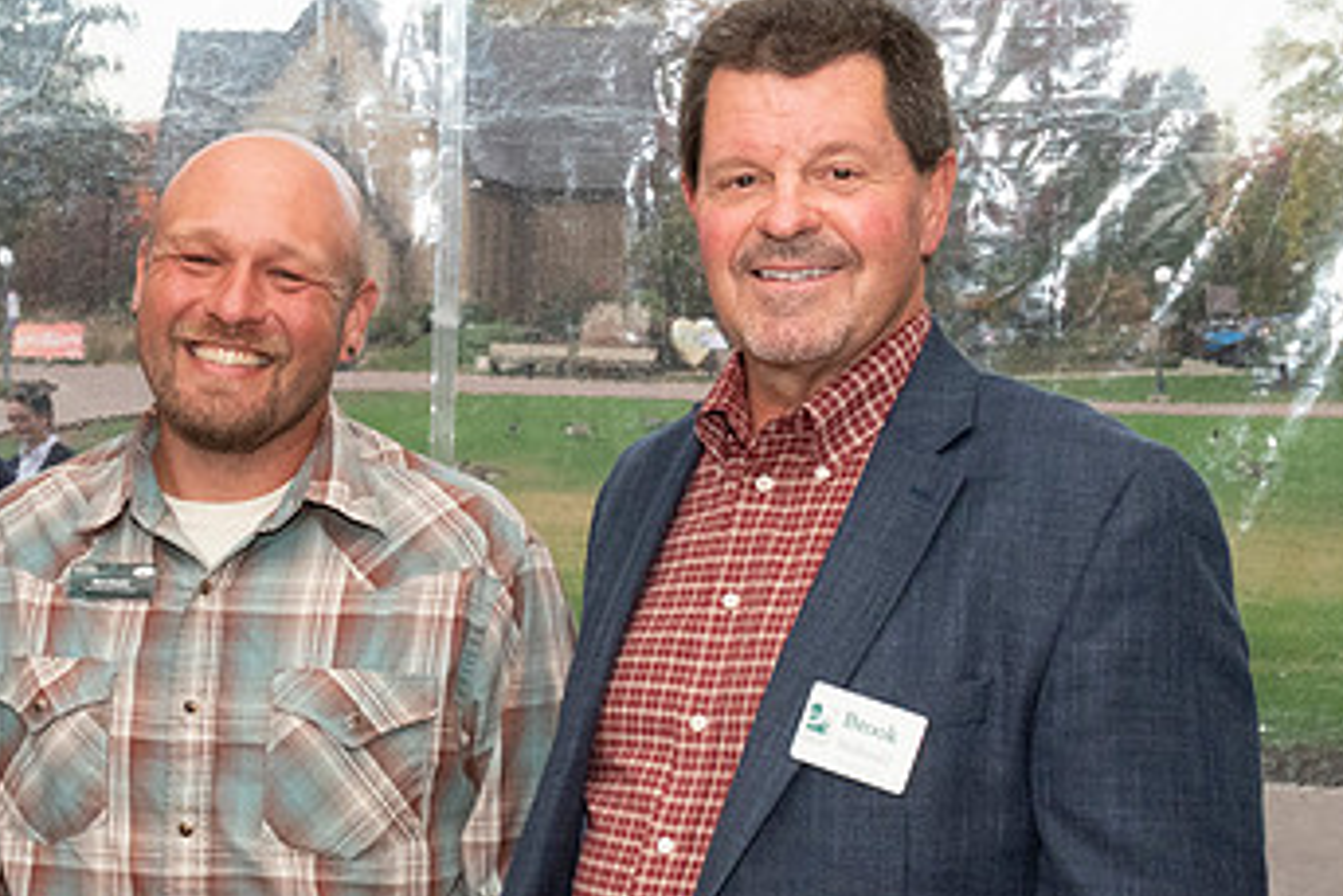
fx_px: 2836
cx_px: 282
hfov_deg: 26.2
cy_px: 648
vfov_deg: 17.9
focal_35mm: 76
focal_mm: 30
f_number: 16
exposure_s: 1/100
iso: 3200
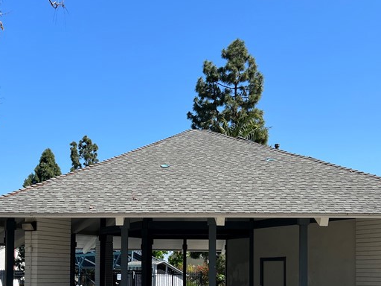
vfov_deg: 27.2
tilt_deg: +2.4
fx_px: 572
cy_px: 247
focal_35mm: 52
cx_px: 126
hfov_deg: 36.4
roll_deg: -0.2
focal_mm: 5.7
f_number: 1.5
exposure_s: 1/3257
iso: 50
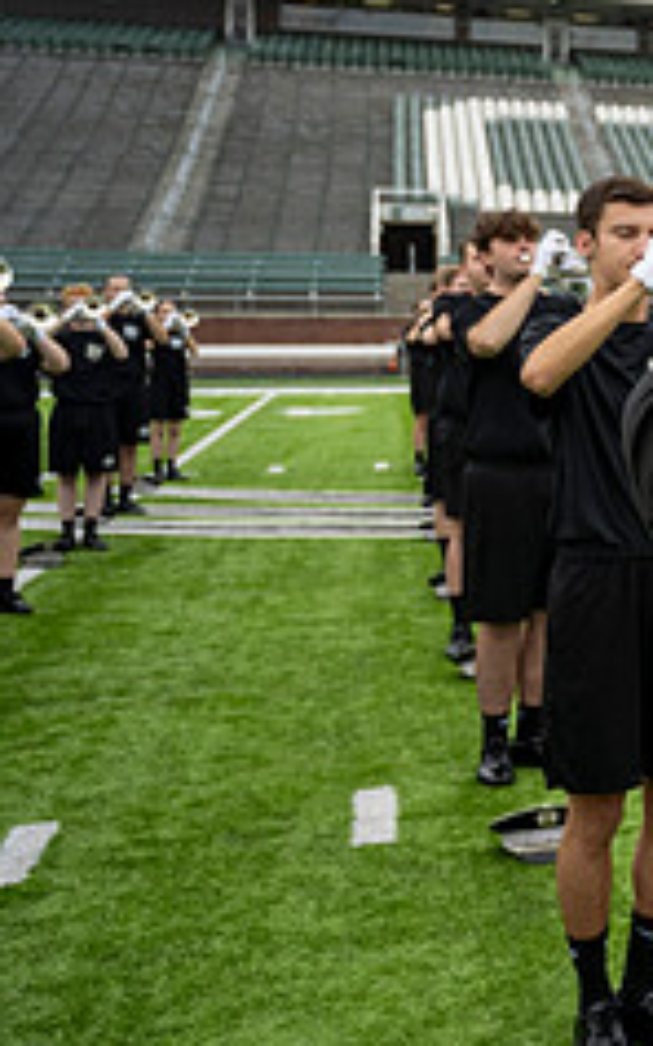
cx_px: 1196
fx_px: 1709
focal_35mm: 60
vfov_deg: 33.5
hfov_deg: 17.4
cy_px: 302
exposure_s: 1/200
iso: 320
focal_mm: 24
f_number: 4
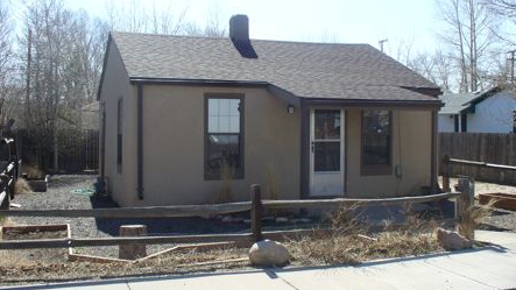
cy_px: 128
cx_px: 257
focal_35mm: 41
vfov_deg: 29.0
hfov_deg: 49.4
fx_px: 561
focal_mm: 6.1
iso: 80
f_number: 5.6
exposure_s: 1/250
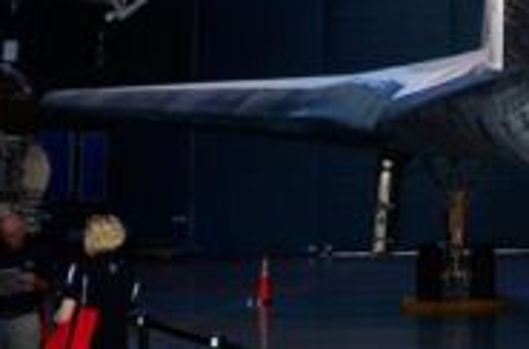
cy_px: -4
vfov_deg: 11.8
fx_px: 1669
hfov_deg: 16.6
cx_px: 766
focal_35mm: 114
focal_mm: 22
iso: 400
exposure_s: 1/100
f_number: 5
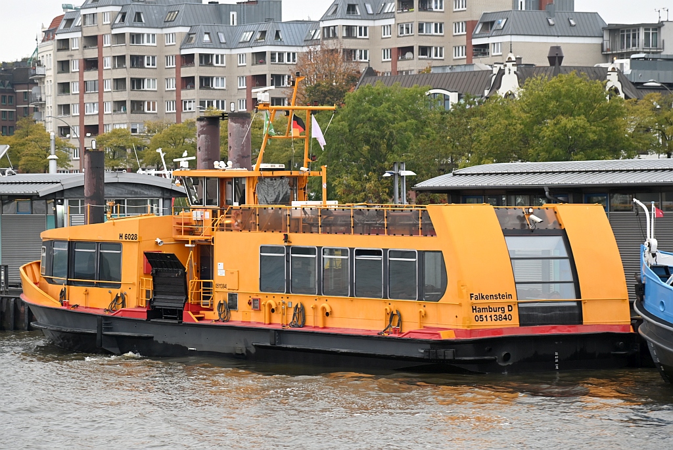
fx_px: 2246
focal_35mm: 120
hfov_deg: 17.0
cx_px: 336
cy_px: 225
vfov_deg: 11.4
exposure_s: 1/125
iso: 560
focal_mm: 120
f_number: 4
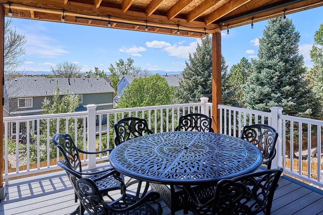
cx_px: 184
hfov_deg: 71.8
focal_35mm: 25
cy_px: 75
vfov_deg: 51.0
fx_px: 222
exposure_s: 1/640
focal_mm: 17.5
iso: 400
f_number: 10
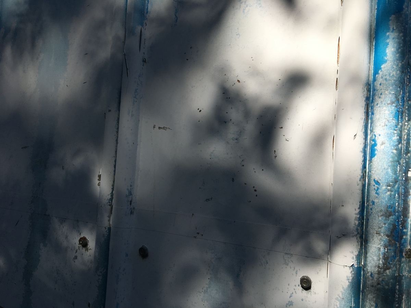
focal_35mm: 29
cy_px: 154
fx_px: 344
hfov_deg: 61.7
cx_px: 206
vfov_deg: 48.2
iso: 25
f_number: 2.2
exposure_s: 1/2262
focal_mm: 4.15
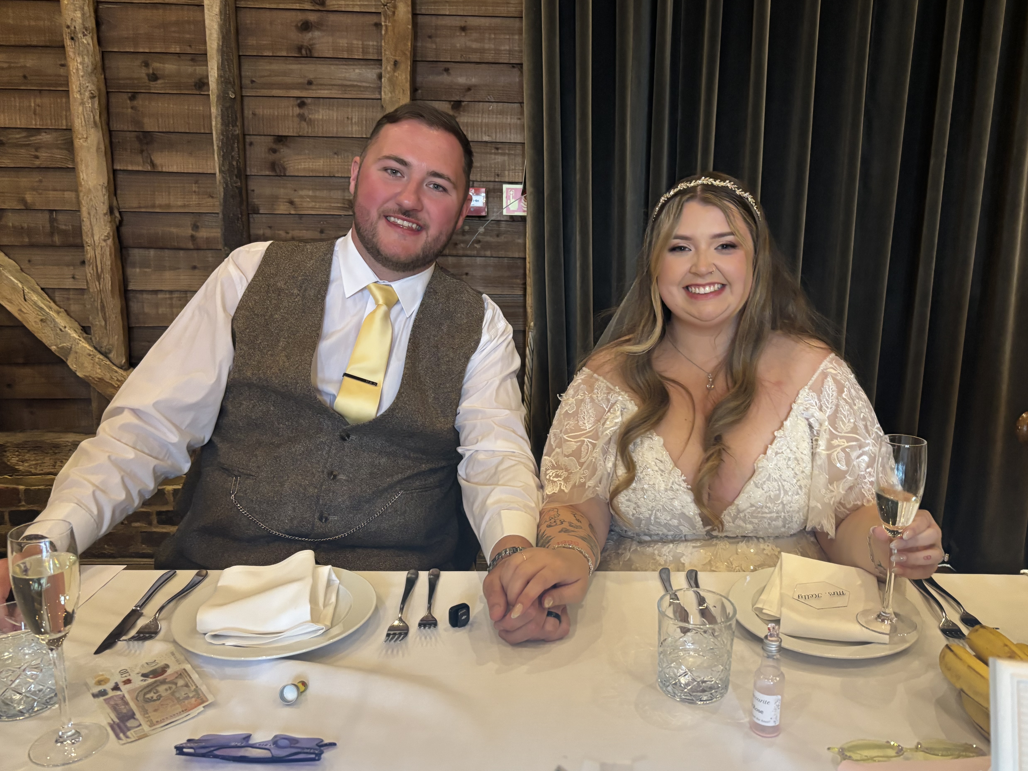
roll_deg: -1.1
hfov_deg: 59.7
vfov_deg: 46.8
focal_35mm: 30
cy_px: 373
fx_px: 891
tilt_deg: -12.7
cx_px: 593
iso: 500
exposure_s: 1/33
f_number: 1.6
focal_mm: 5.96
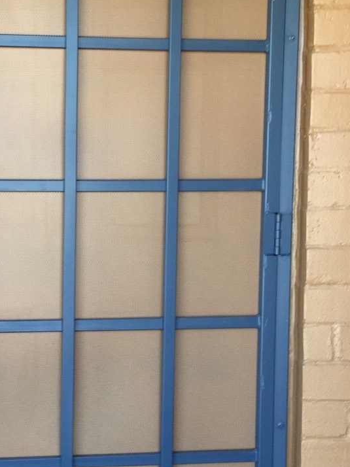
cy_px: 234
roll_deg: -0.1
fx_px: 877
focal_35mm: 65
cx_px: 35
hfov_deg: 22.0
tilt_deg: -4.8
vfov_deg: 29.8
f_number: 2.2
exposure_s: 1/120
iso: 50
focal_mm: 4.15
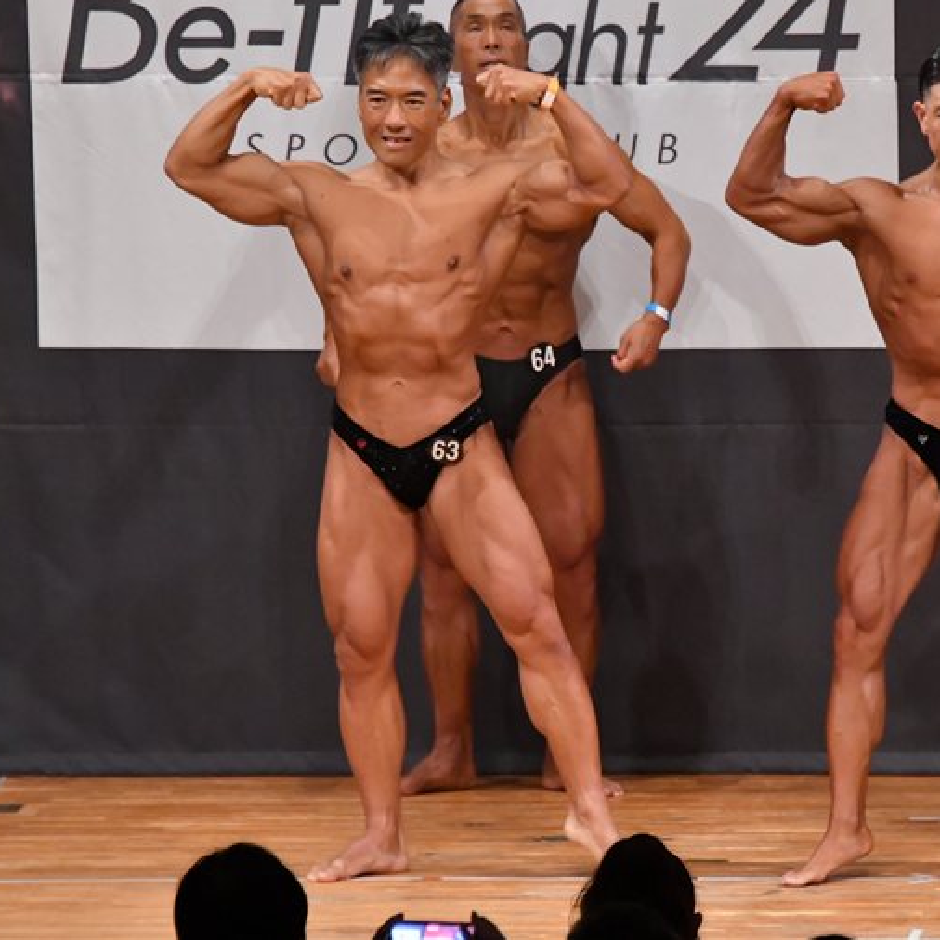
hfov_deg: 4.5
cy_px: 463
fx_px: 11982
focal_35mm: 390
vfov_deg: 4.5
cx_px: 670
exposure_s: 1/400
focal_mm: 200
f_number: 5.6
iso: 7200
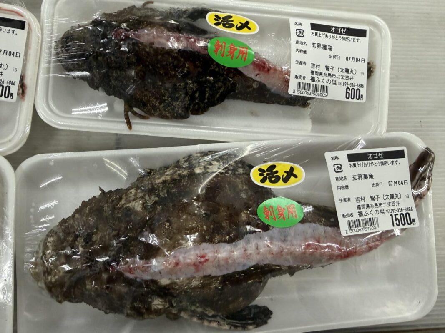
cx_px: 222
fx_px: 308
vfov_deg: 56.8
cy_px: 166
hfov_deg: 71.6
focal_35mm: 24
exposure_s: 1/120
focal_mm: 2.22
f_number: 2.2
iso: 250
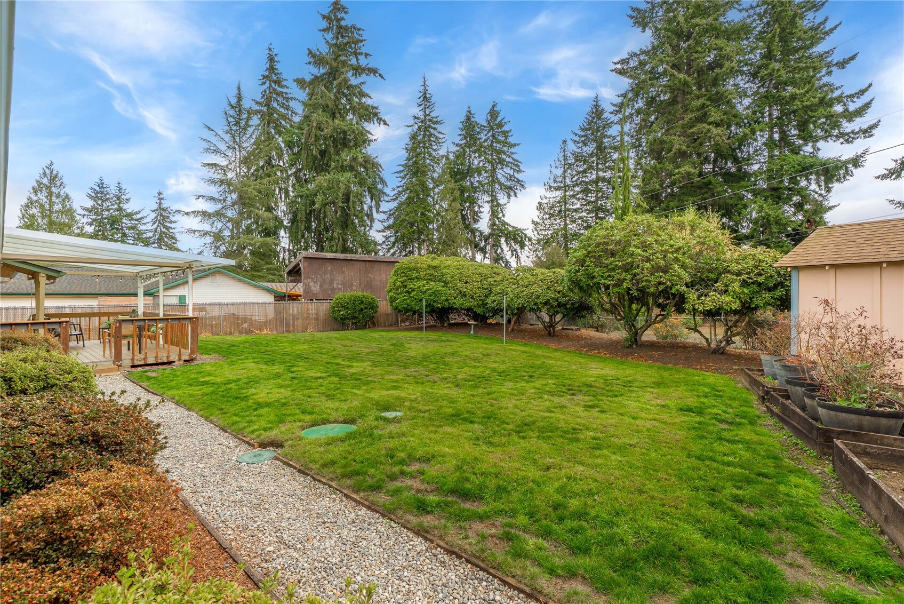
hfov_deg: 100.4
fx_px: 377
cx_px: 452
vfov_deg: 77.4
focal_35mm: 15
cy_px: 302
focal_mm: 15
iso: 80
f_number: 7.1
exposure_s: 1/40
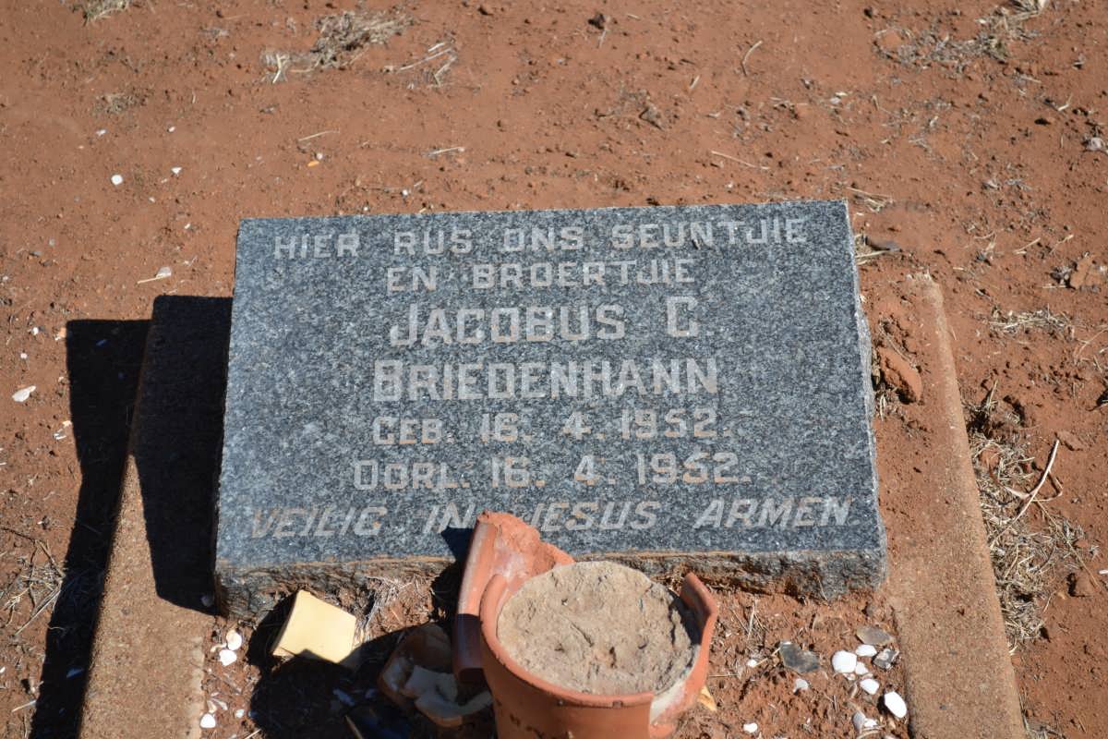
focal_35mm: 82
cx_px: 554
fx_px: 2539
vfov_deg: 16.6
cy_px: 370
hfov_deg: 24.6
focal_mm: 55
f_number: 5.6
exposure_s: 1/125
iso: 125
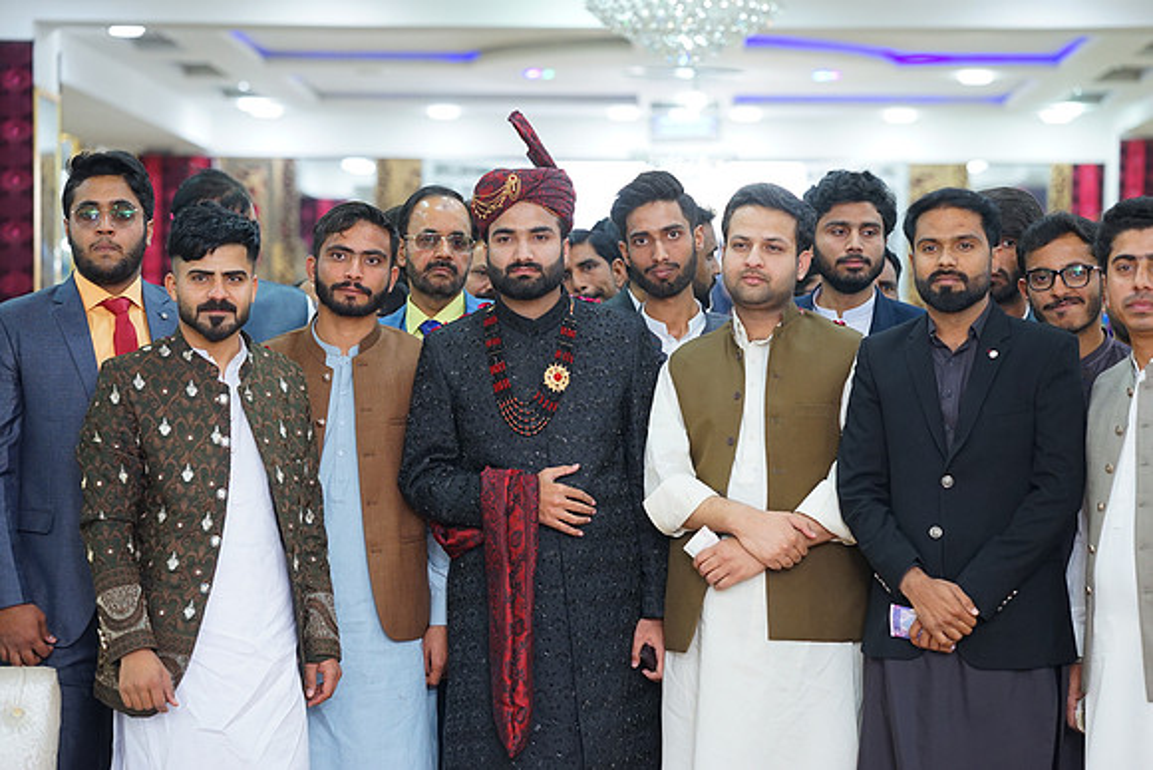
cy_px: 385
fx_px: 2723
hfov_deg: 23.9
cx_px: 576
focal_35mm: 85
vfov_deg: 16.1
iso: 1000
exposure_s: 1/160
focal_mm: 85
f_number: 2.8
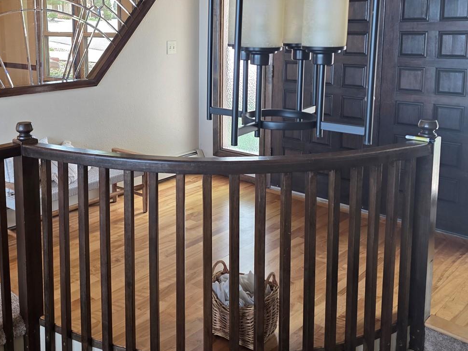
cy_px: 88
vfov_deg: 36.8
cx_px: 143
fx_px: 514
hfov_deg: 47.9
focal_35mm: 38
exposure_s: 1/120
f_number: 1.7
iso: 100
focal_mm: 6.3
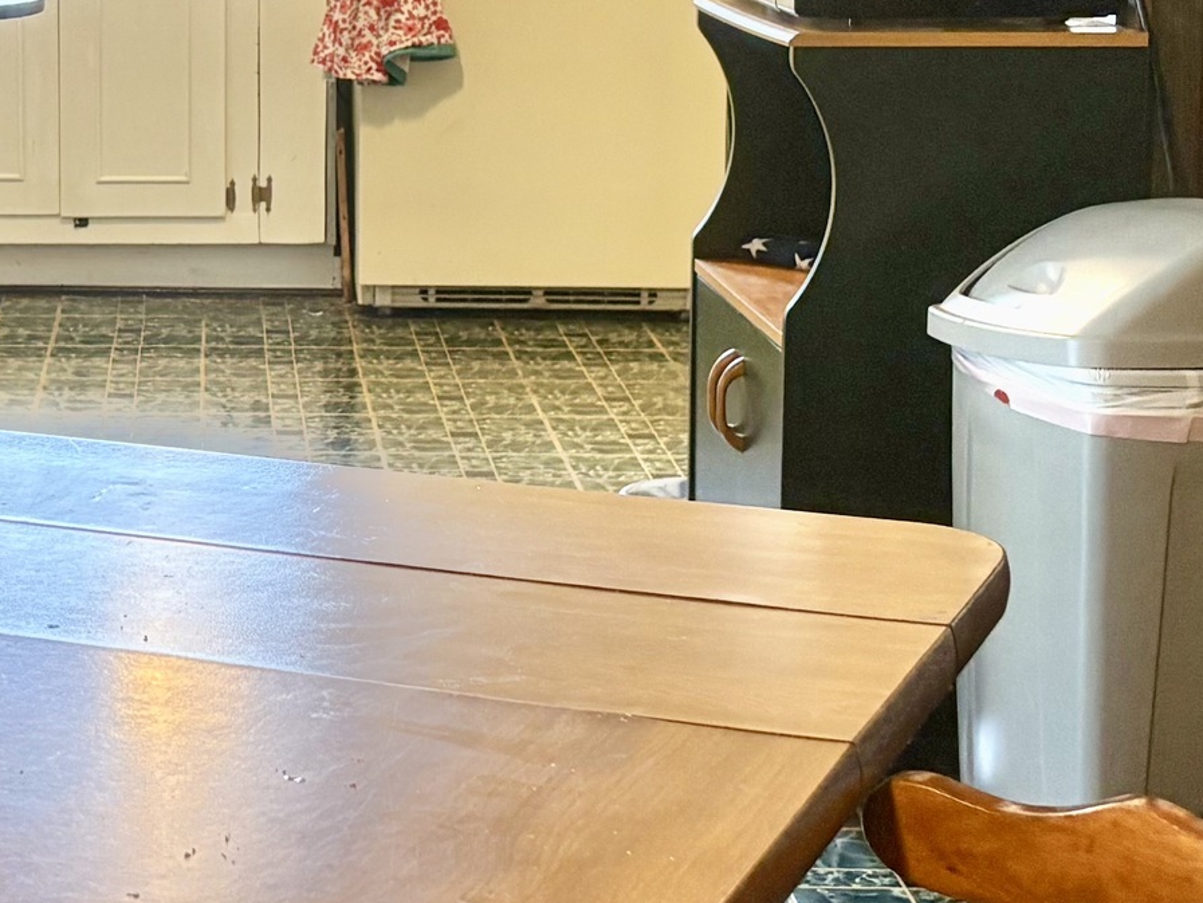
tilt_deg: -6.4
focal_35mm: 89
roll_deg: +0.5
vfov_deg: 16.4
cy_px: 107
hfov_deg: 21.5
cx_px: 130
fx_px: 3093
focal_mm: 5.96
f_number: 1.6
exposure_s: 1/60
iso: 160
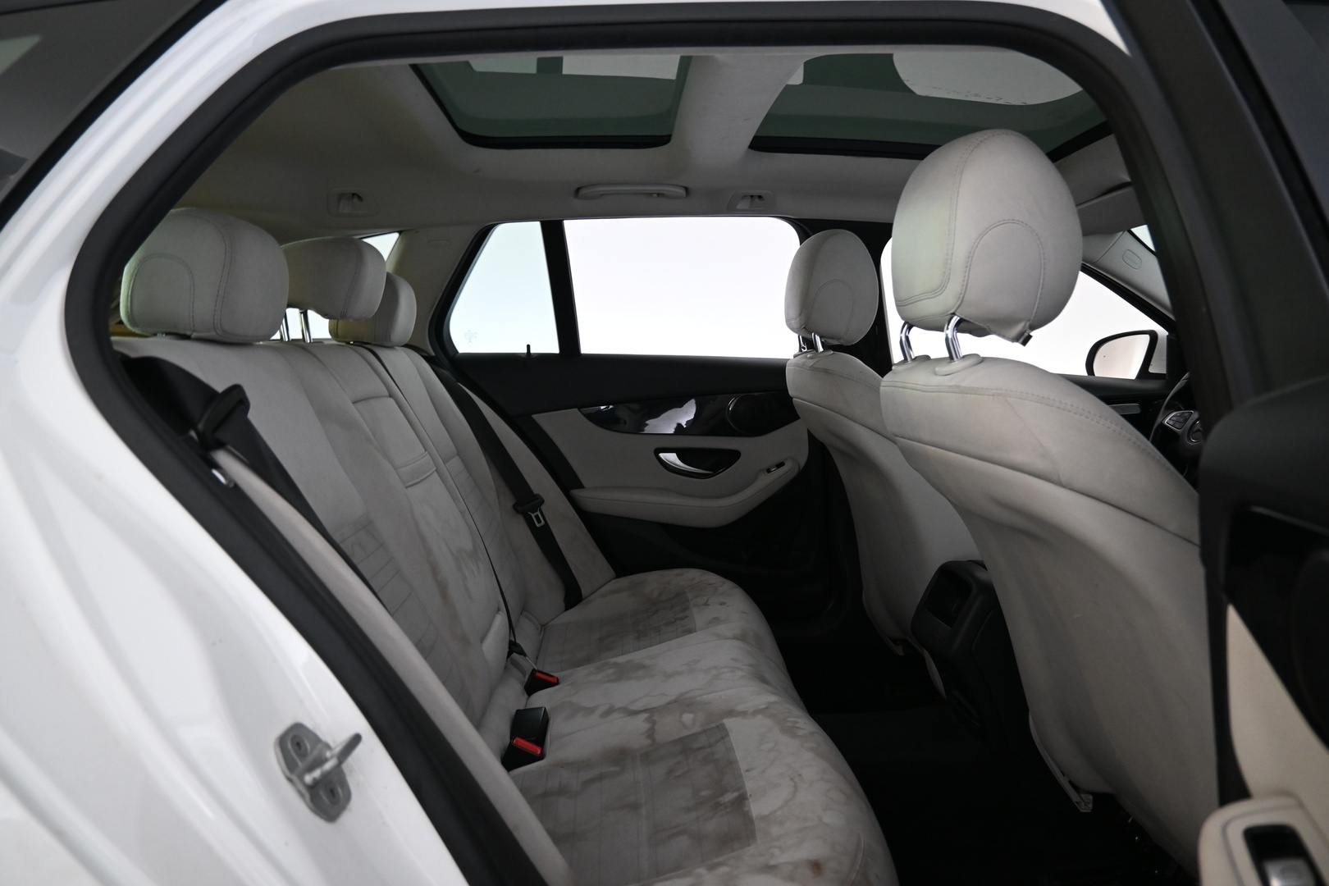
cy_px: 443
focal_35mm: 24
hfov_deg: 73.7
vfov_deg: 53.1
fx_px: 886
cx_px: 664
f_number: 3.5
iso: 1100
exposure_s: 1/25
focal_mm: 16
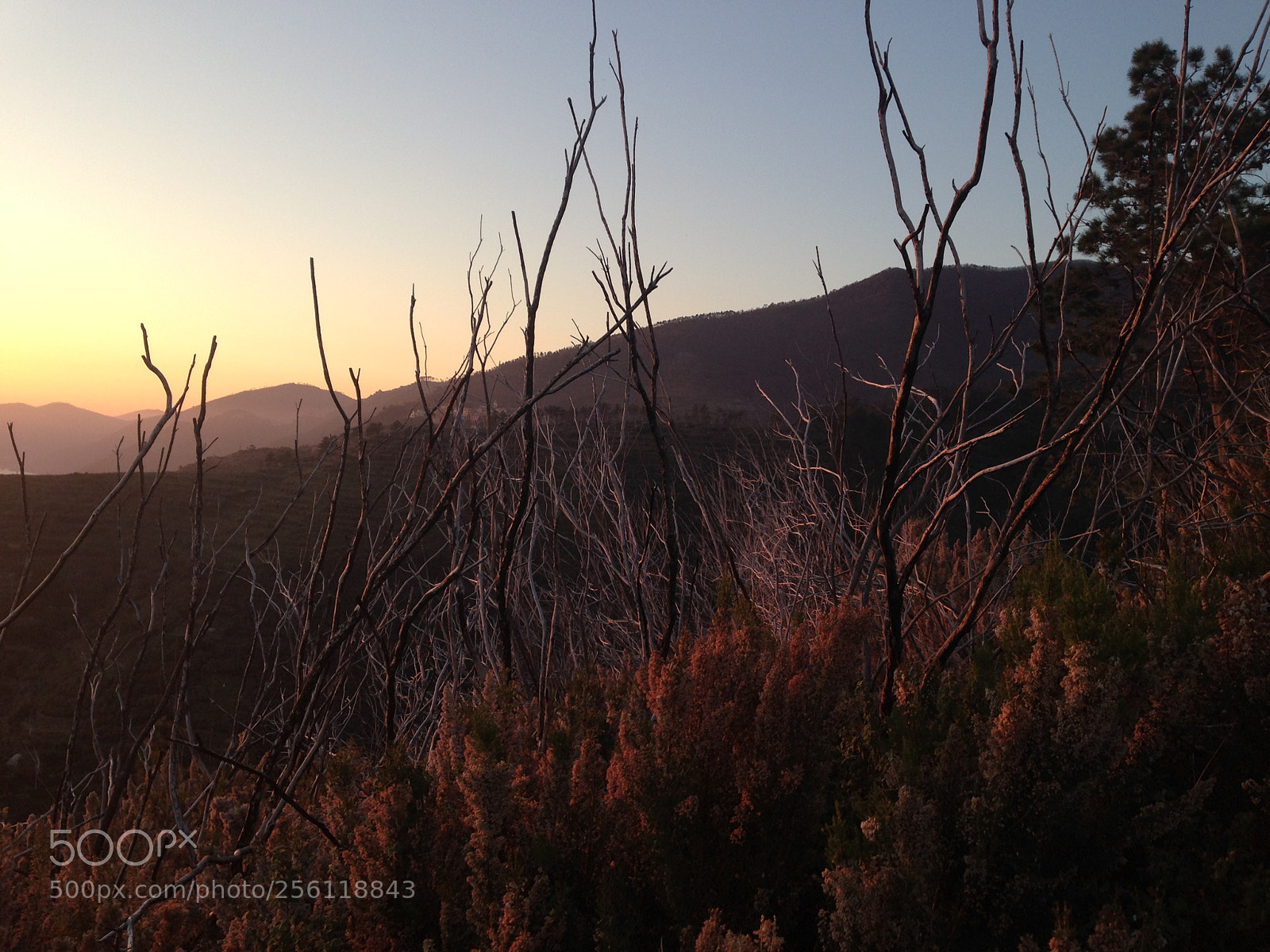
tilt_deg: -0.2
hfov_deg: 55.4
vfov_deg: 42.9
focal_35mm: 33
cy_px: 476
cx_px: 635
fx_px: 1211
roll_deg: -3.9
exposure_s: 1/208
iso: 50
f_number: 2.4
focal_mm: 4.12
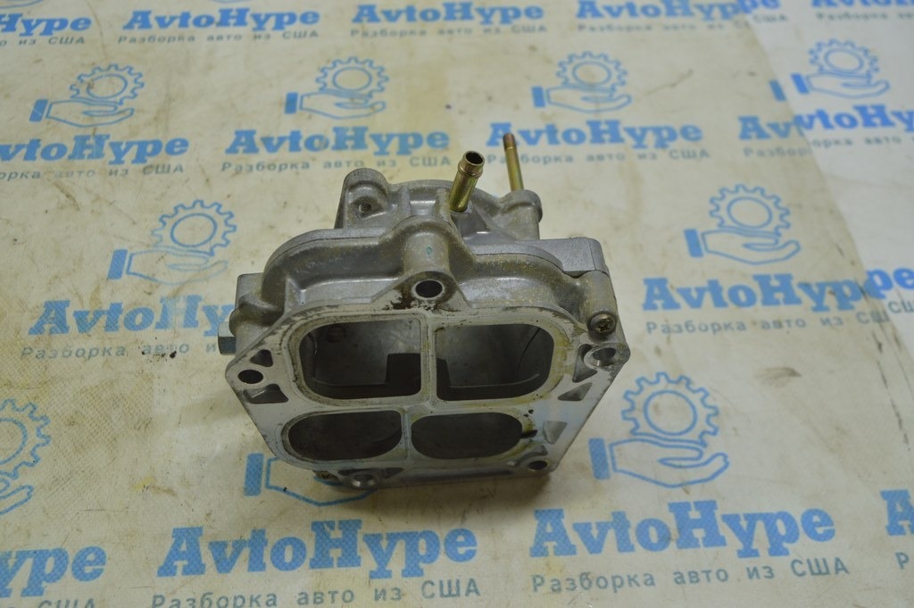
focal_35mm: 36
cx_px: 457
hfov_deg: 53.2
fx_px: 913
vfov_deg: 36.8
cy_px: 304
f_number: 5.6
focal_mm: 24
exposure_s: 1/40
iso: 400
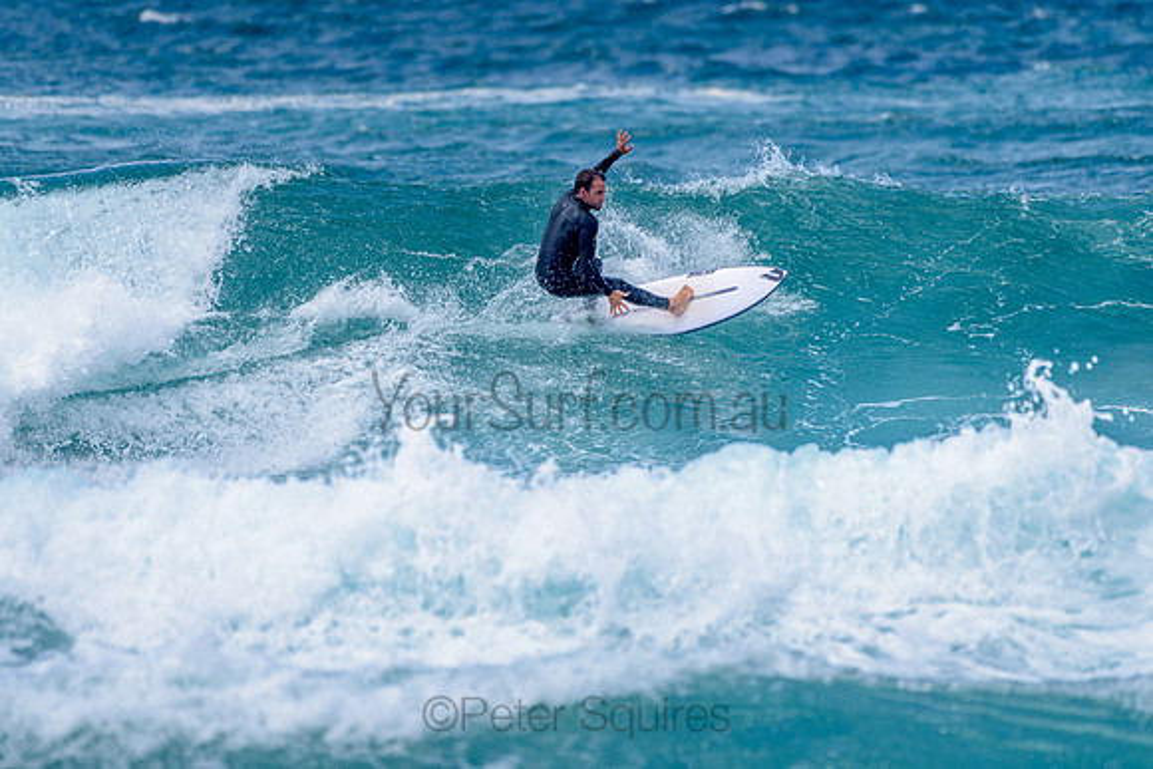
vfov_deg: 2.2
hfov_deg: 3.4
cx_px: 553
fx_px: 19677
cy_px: 302
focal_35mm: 614
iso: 140
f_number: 5.6
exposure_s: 1/2000
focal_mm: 500
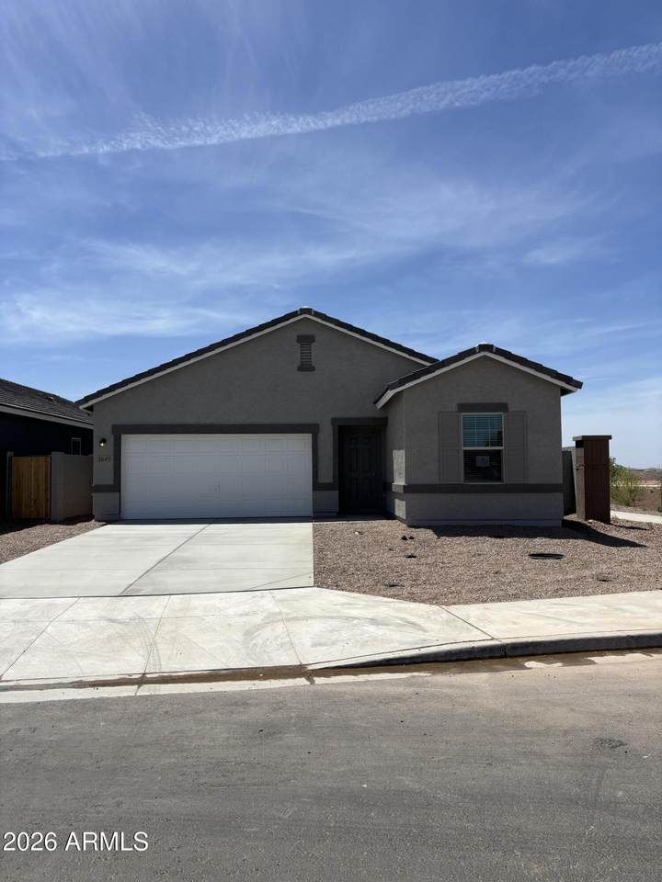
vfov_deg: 67.3
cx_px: 331
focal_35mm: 26
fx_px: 663
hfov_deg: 53.1
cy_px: 441
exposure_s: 1/5952
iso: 50
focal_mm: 5.96
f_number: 1.6
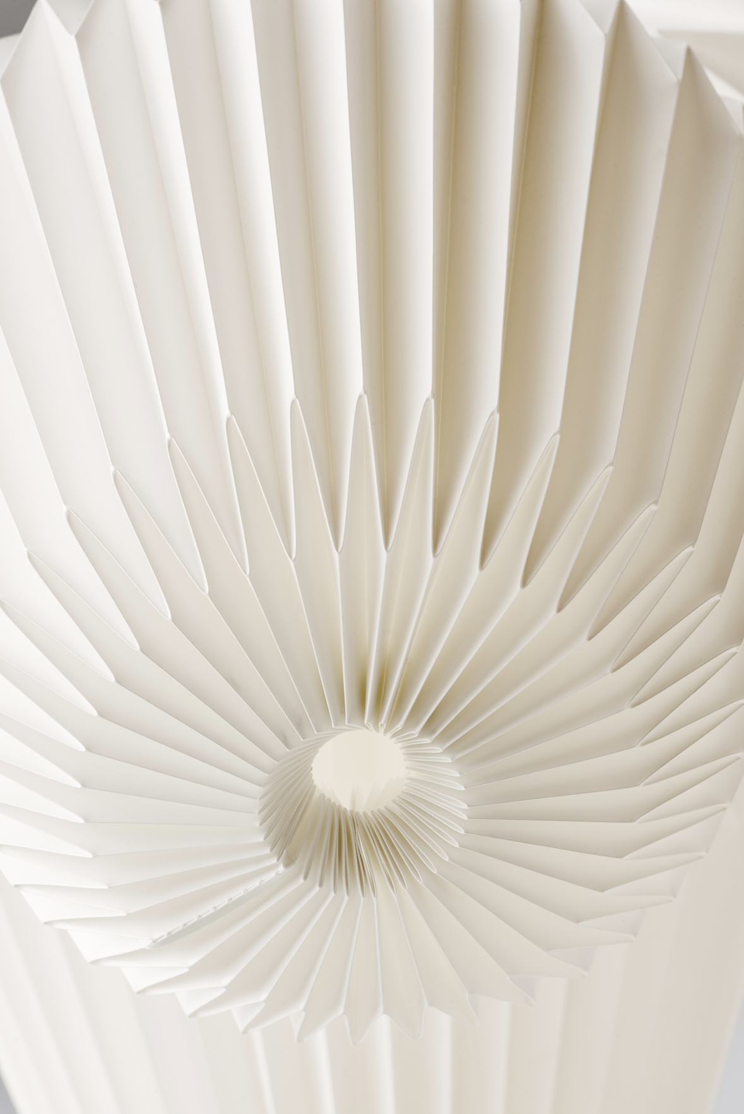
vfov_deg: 19.4
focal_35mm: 105
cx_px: 372
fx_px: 3252
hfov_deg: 13.1
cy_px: 557
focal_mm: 105
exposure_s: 2.5
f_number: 22
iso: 100
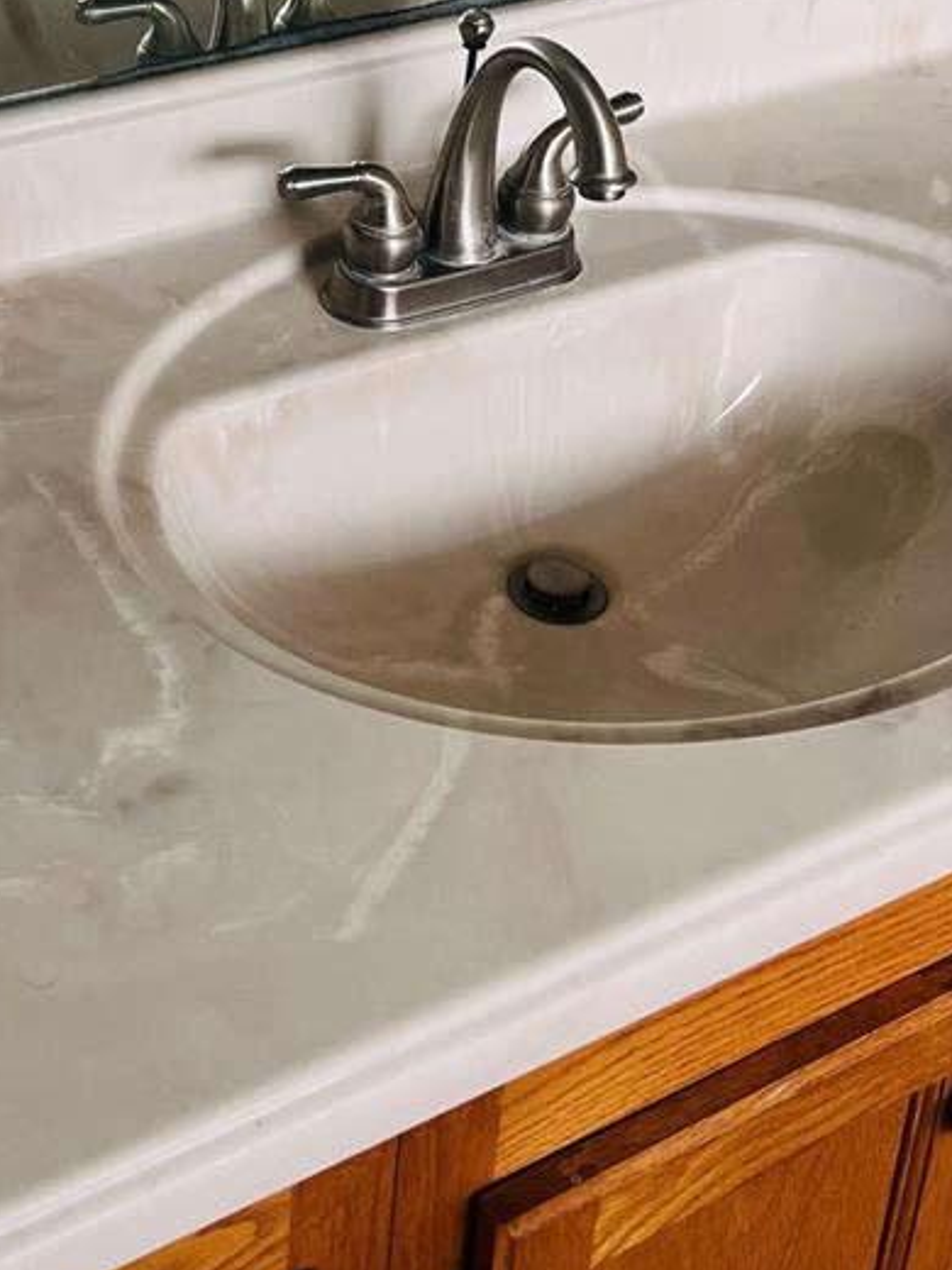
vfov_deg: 29.9
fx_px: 2200
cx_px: 181
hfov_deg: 24.0
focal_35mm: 60
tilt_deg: -23.1
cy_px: -15
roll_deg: -1.6
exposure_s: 1/121
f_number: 1.6
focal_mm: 5.1
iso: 80
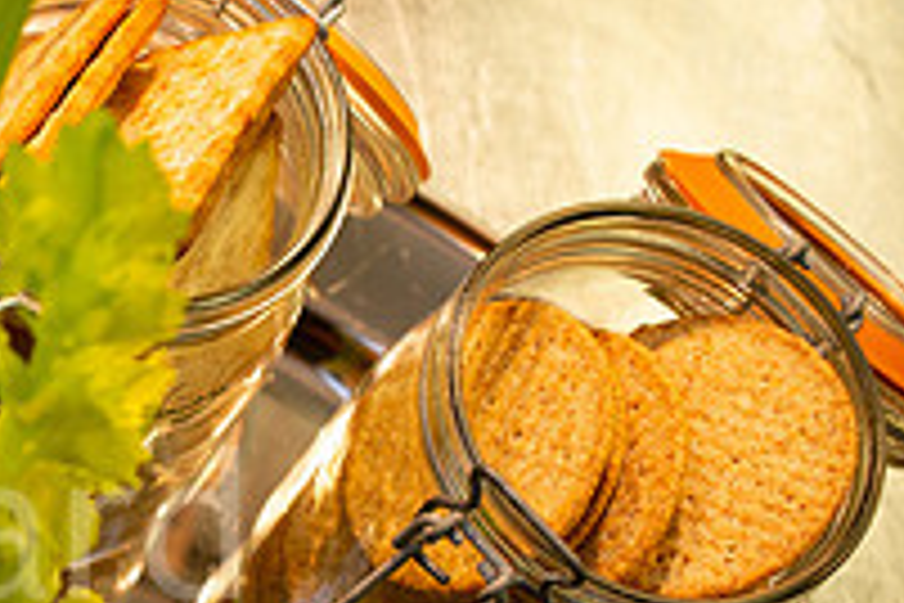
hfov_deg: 18.5
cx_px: -328
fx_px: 2536
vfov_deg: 13.4
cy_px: 567
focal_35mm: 101
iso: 800
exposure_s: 1/60
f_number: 5.6
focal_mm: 35
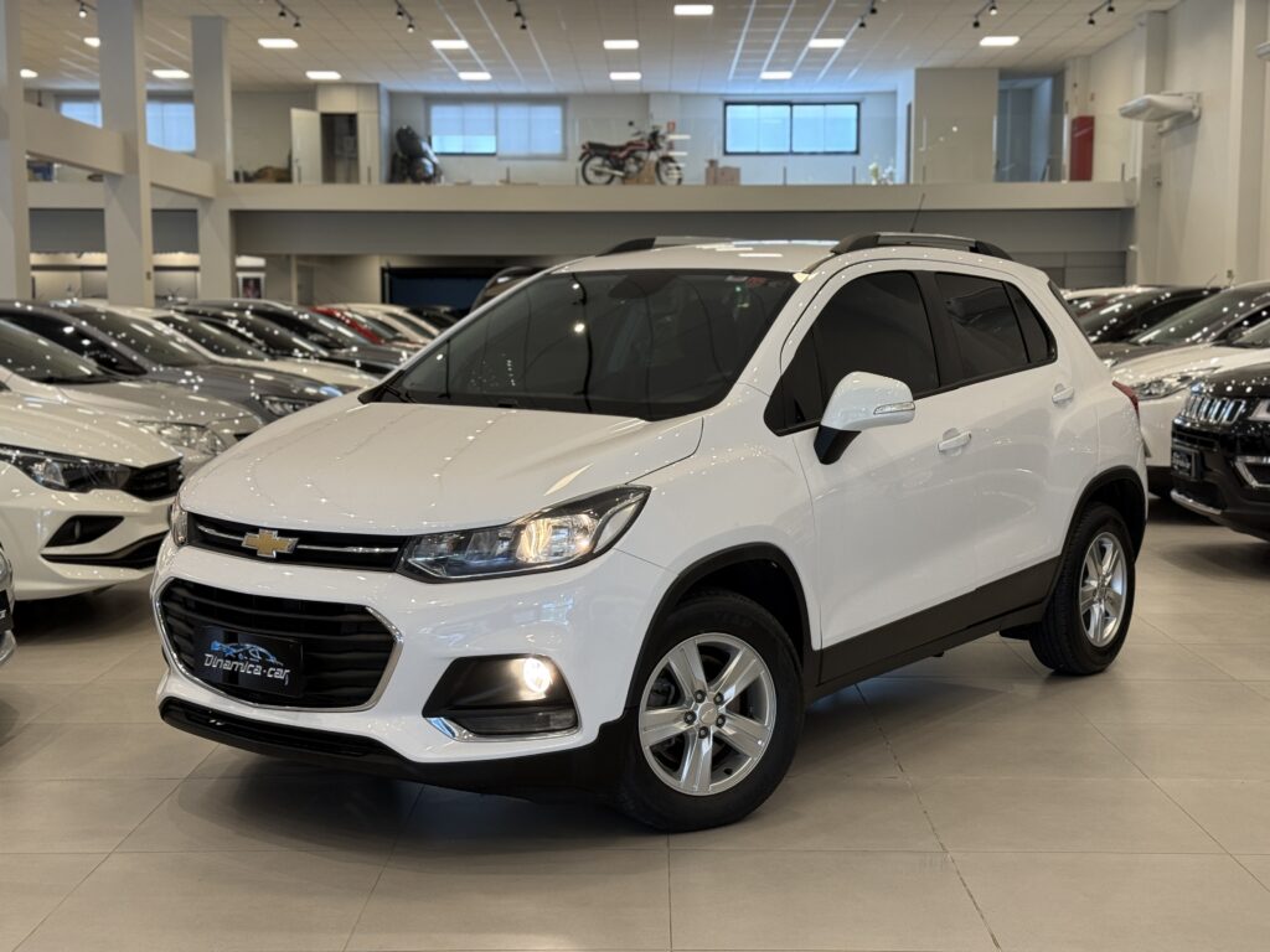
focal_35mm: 48
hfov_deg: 39.7
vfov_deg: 30.3
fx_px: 1761
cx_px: 635
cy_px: 476
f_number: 1.78
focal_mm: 6.76
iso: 100
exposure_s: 1/60
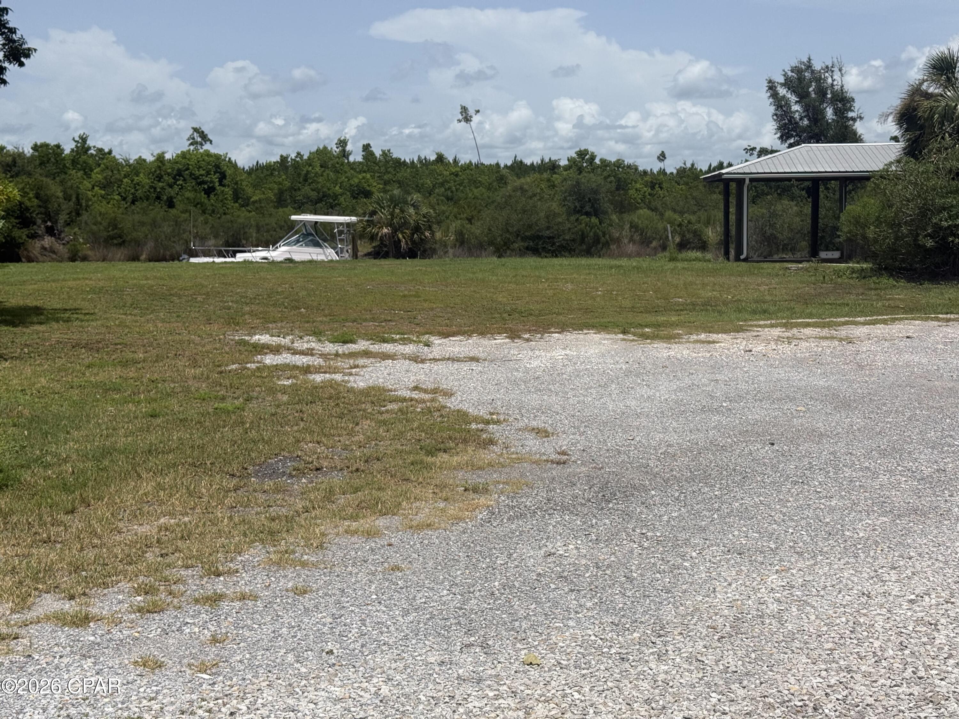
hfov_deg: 39.7
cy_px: 360
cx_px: 480
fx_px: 1330
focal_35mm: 48
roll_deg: -0.1
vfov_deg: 30.3
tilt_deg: -5.3
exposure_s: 1/7874
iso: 64
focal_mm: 6.76
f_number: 1.78
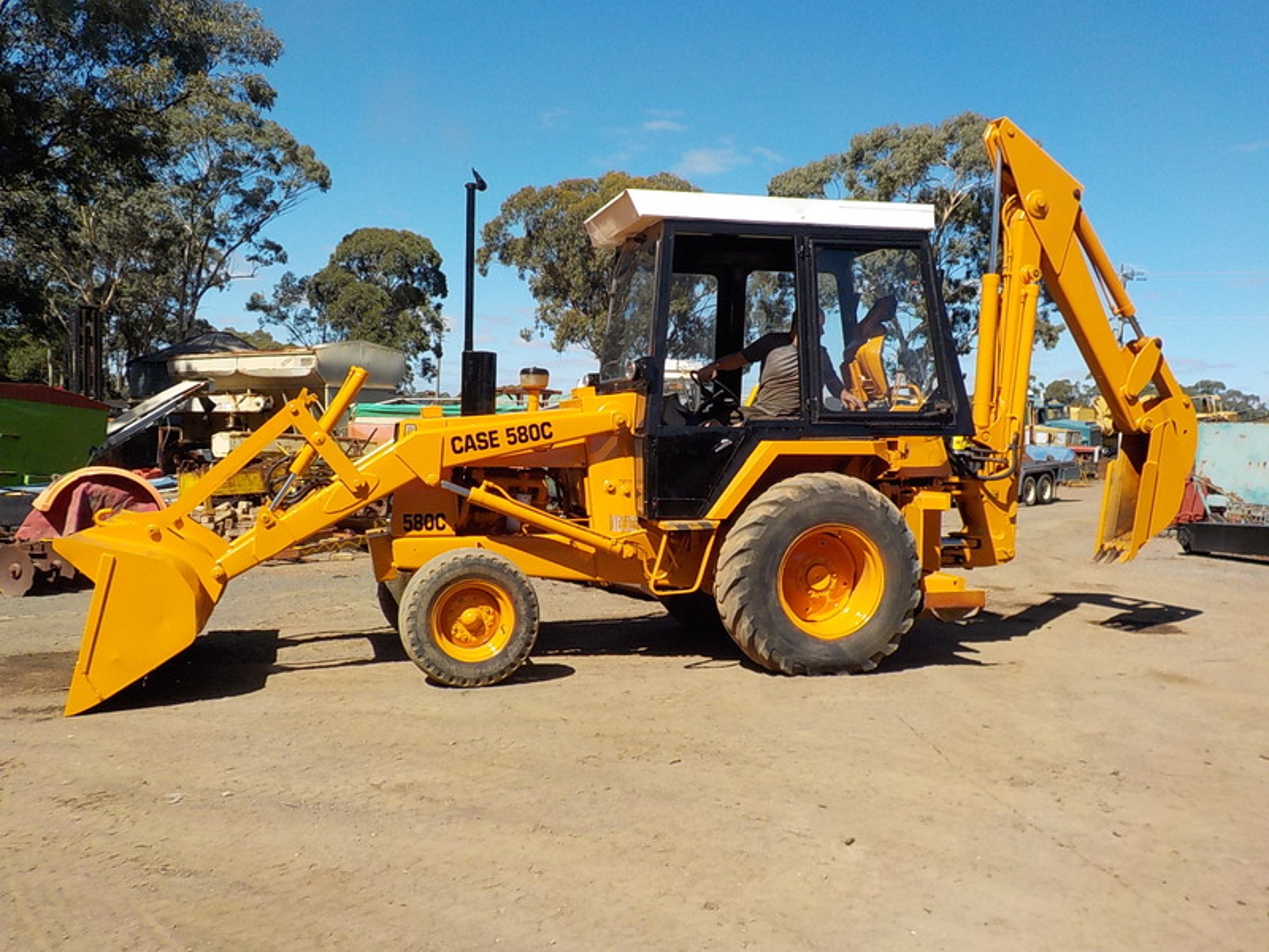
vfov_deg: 46.8
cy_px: 476
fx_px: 1100
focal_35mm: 30
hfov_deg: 60.0
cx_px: 634
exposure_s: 1/1250
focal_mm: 4.1
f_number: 3.3
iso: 125
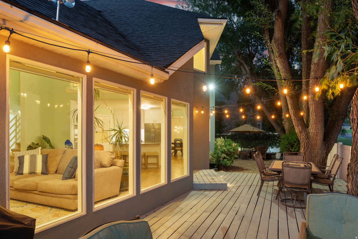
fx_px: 194
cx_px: 179
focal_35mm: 20
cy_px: 120
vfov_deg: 63.3
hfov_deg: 85.4
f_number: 7.1
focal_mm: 19.5
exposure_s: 5
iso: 250
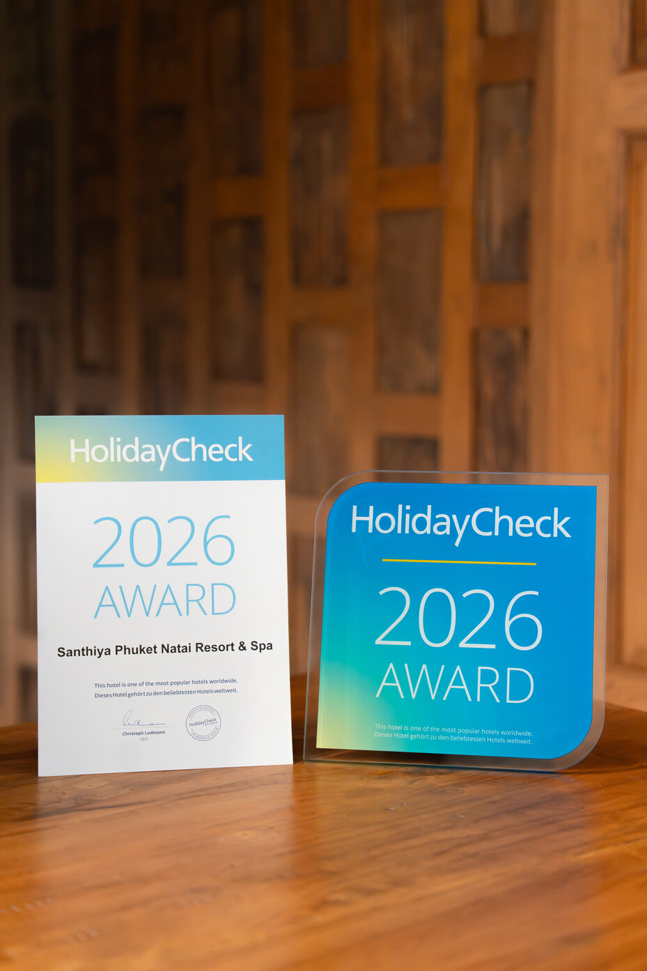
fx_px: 1833
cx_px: 324
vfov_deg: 29.7
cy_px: 486
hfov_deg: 20.0
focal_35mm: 68
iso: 2500
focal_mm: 68
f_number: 2.8
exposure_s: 1/80
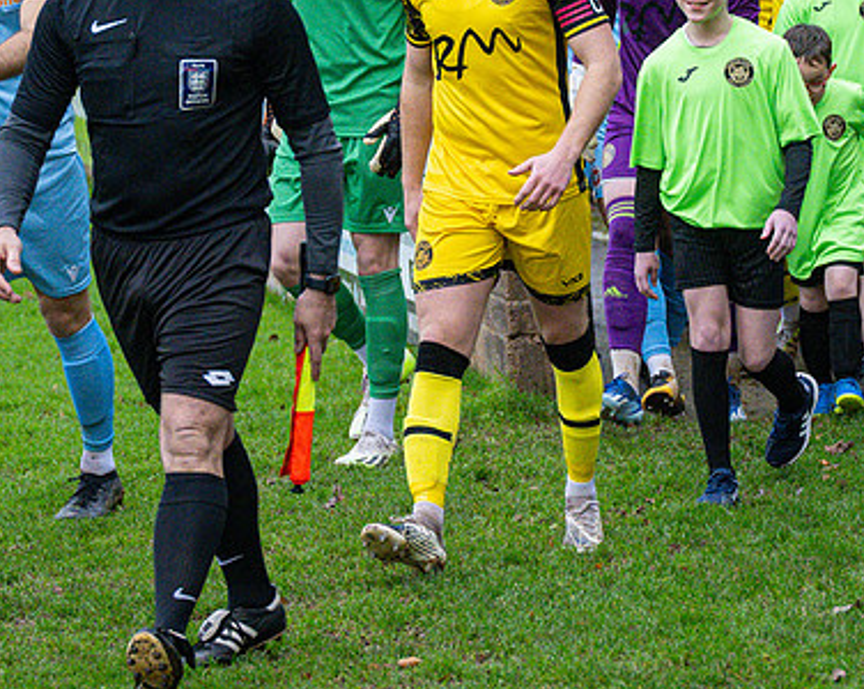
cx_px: 726
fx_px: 5134
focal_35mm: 201
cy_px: 271
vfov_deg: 7.7
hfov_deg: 9.6
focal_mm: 70
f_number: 2.8
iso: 2000
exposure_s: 1/2000
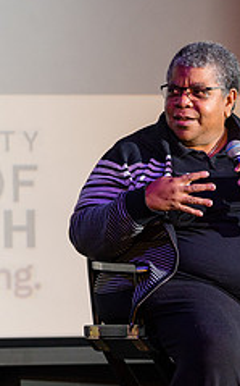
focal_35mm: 507
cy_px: 219
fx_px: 5315
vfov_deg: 4.1
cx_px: 135
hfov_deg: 2.6
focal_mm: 165
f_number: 4
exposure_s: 1/250
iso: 1000
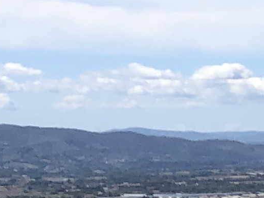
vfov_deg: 6.8
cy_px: 148
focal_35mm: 217
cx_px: 976
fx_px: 1655
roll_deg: +0.9
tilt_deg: -1.4
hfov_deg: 7.3
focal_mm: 4
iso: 20
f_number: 1.8
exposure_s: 1/2703
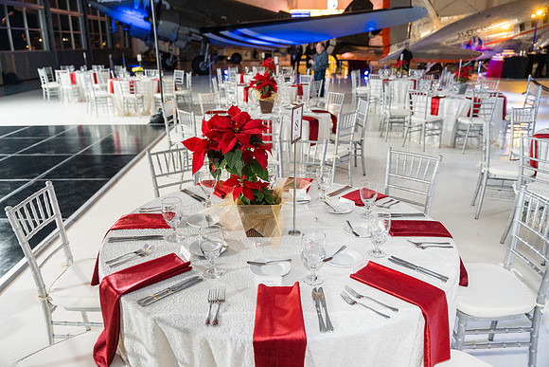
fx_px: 436
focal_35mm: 29
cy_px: 184
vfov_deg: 45.6
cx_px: 274
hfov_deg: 64.4
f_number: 2.8
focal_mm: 28.6
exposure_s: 1/250
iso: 3200
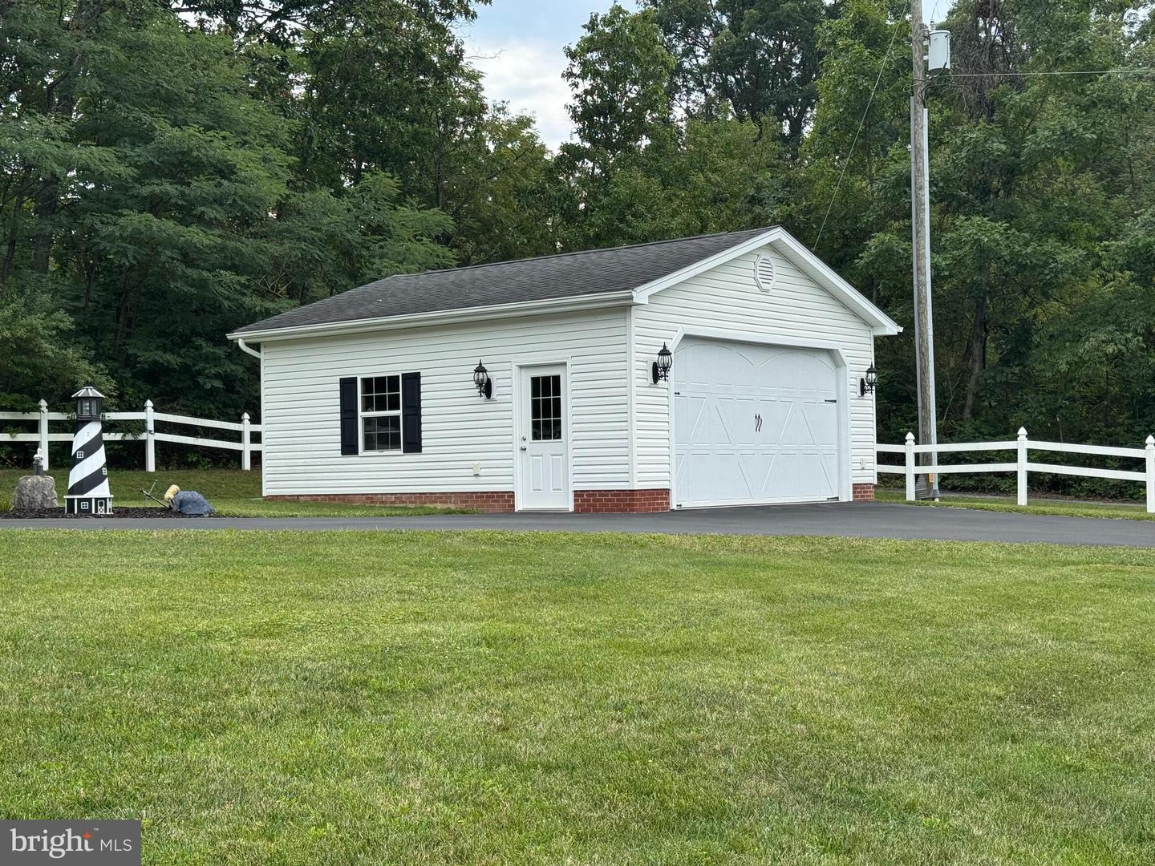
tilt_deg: +0.4
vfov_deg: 30.3
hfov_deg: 39.7
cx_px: 578
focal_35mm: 48
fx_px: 1602
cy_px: 433
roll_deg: +1.3
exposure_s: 1/2252
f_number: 1.78
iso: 64
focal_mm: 6.76
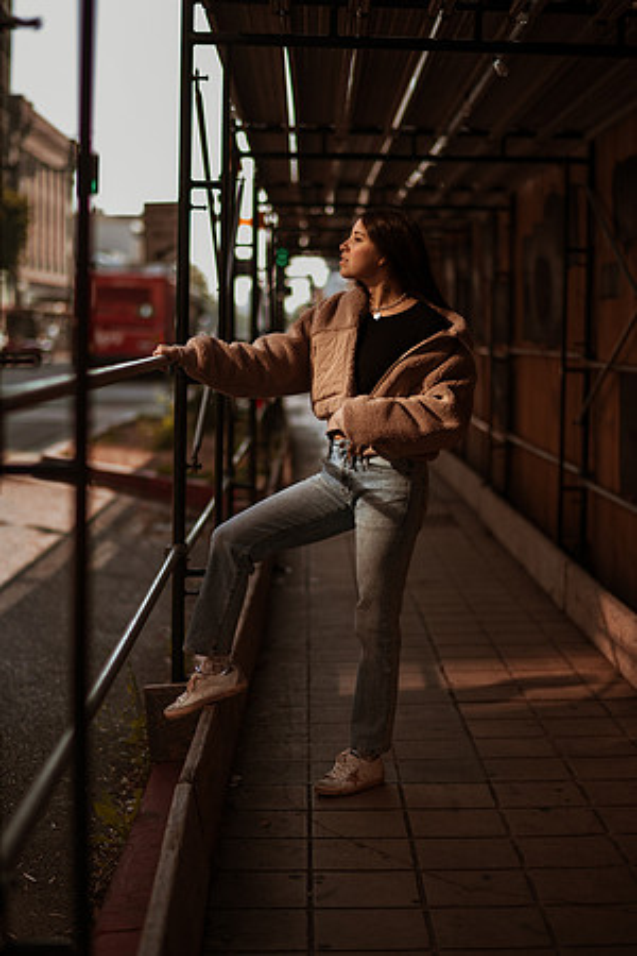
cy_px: 478
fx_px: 1539
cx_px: 318
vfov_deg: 34.5
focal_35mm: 58
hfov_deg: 23.4
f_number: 1.8
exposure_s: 1/1250
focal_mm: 58
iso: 50
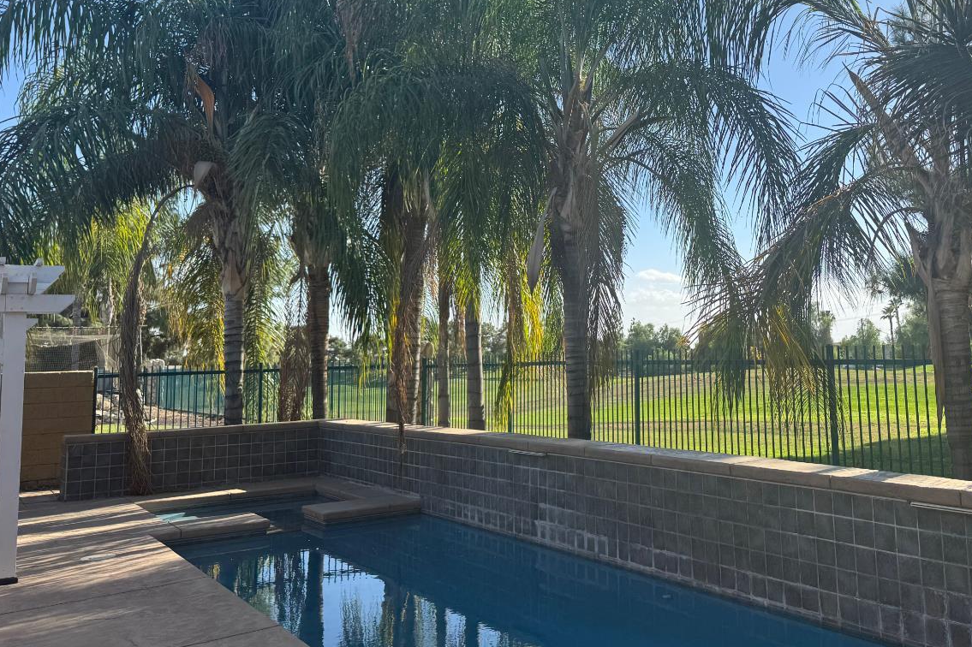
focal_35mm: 33
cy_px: 252
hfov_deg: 56.2
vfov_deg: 39.7
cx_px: 638
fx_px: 891
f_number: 1.78
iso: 80
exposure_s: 1/2041
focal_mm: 6.76
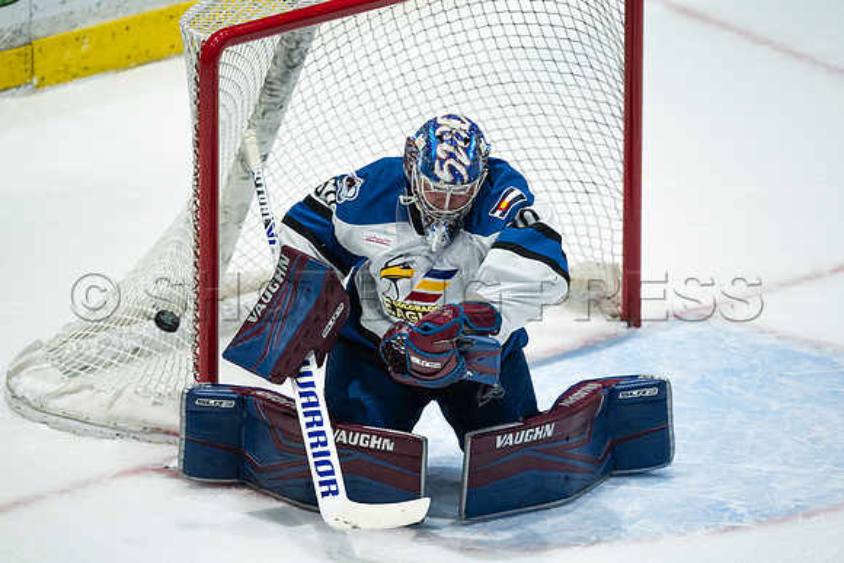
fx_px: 14826
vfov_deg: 2.2
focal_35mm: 632
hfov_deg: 3.3
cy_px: 282
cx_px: 422
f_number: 4
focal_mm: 600
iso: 2000
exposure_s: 1/1000
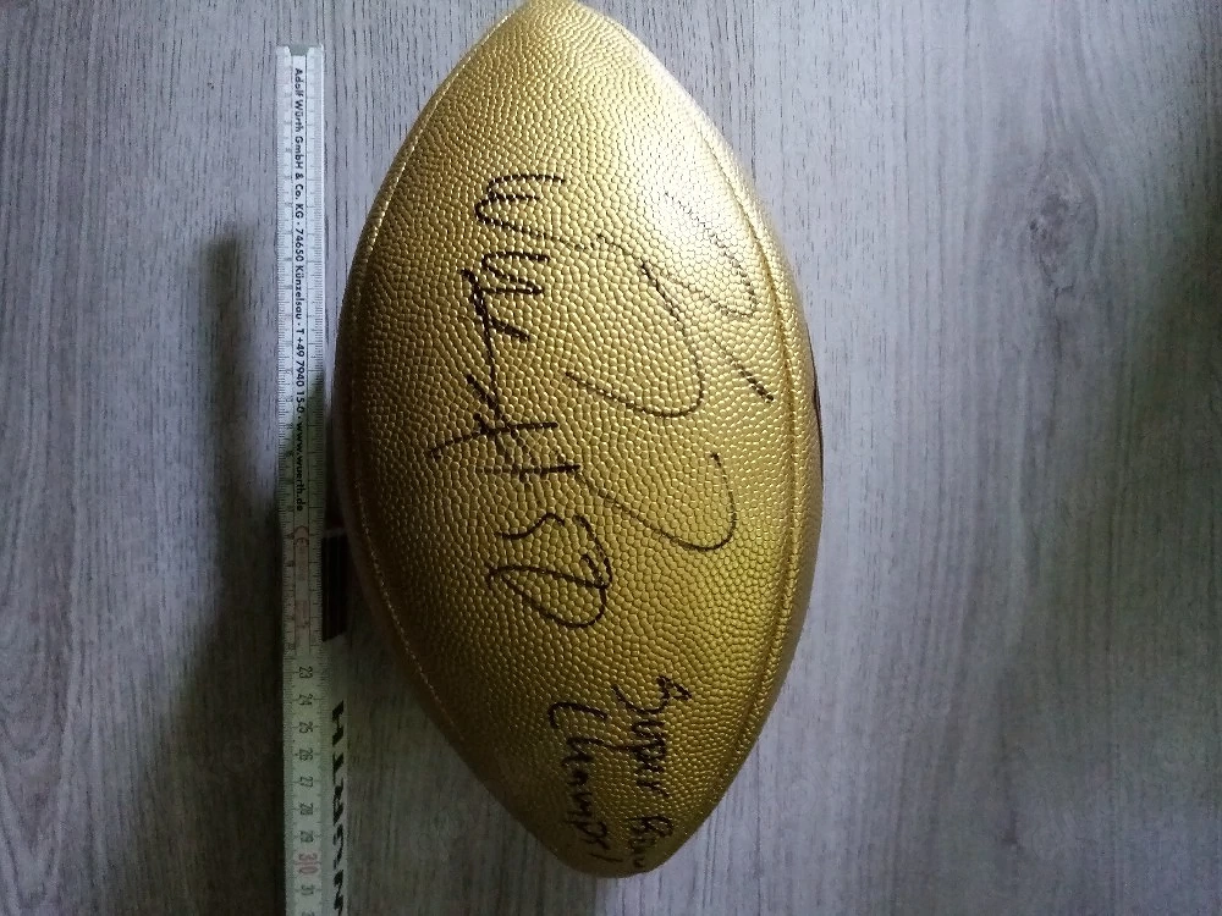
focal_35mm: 26
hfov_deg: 67.3
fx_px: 918
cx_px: 611
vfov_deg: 53.1
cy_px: 458
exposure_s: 1/25
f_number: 1.8
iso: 755
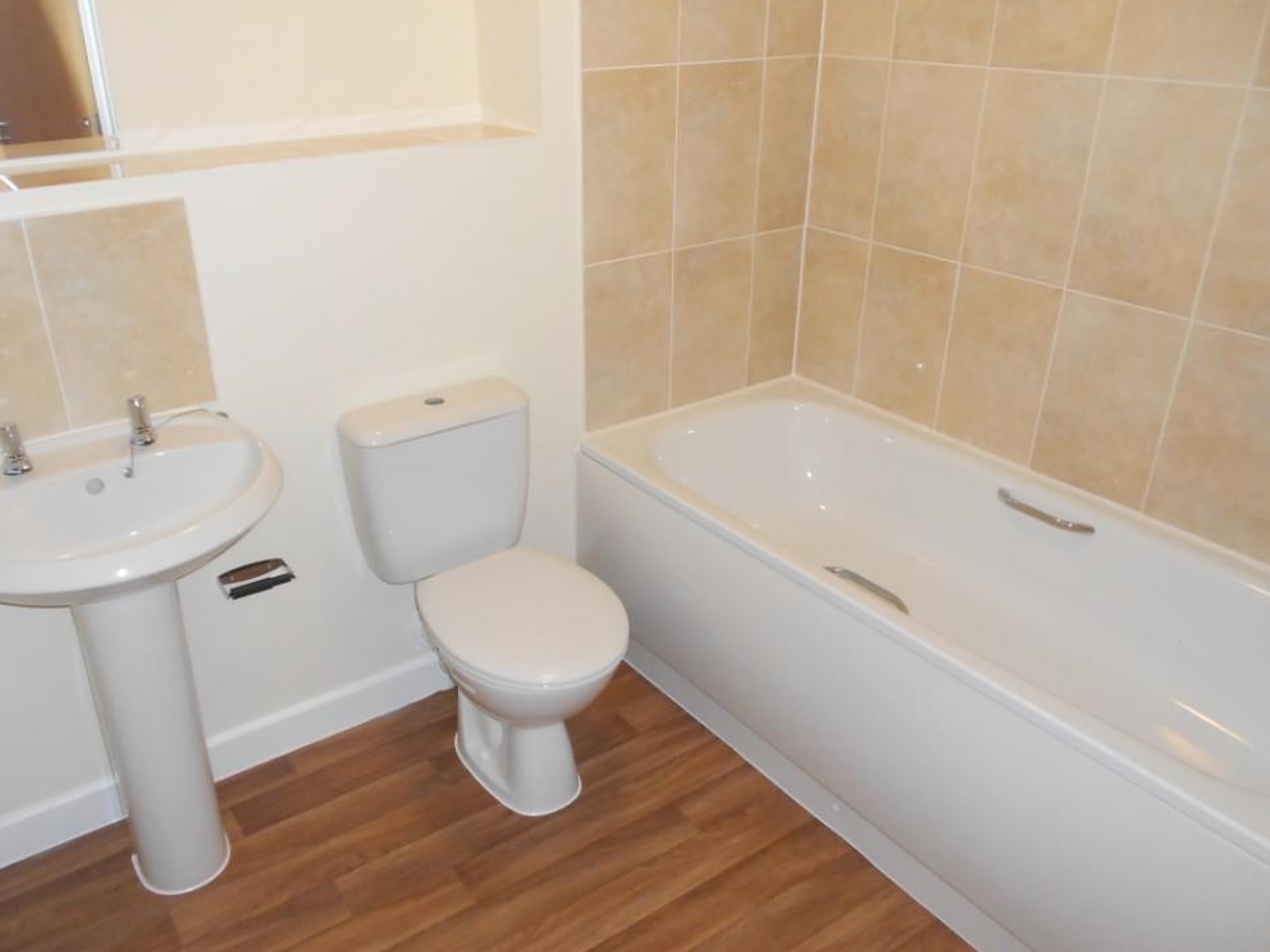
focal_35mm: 28
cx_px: 601
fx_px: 1027
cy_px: 455
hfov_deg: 63.4
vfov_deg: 49.7
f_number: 3.2
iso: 200
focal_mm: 4.6
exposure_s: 1/25
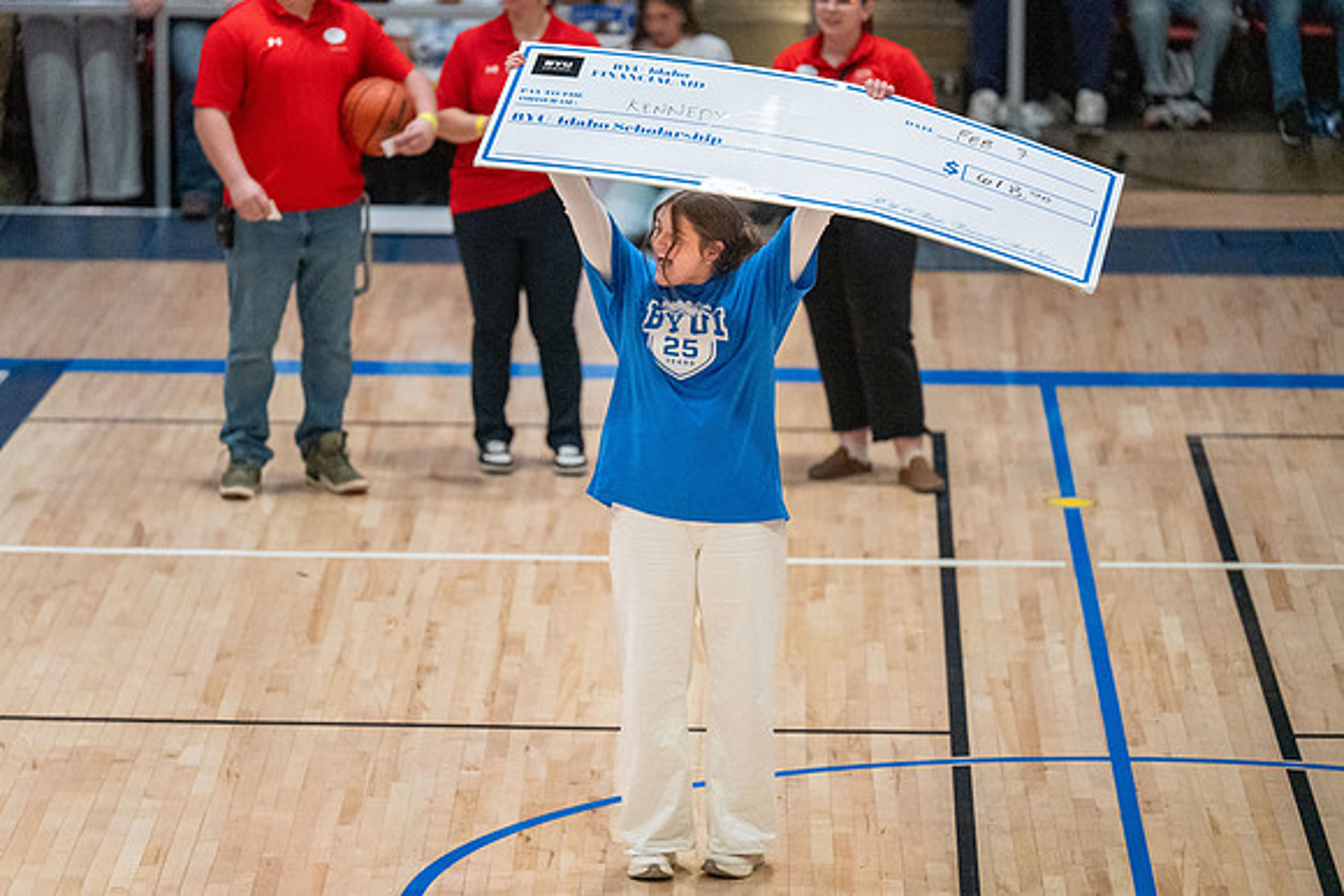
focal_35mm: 208
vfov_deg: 6.6
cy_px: 466
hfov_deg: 9.9
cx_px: 672
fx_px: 7764
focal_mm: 200
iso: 8000
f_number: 2.8
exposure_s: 1/1250
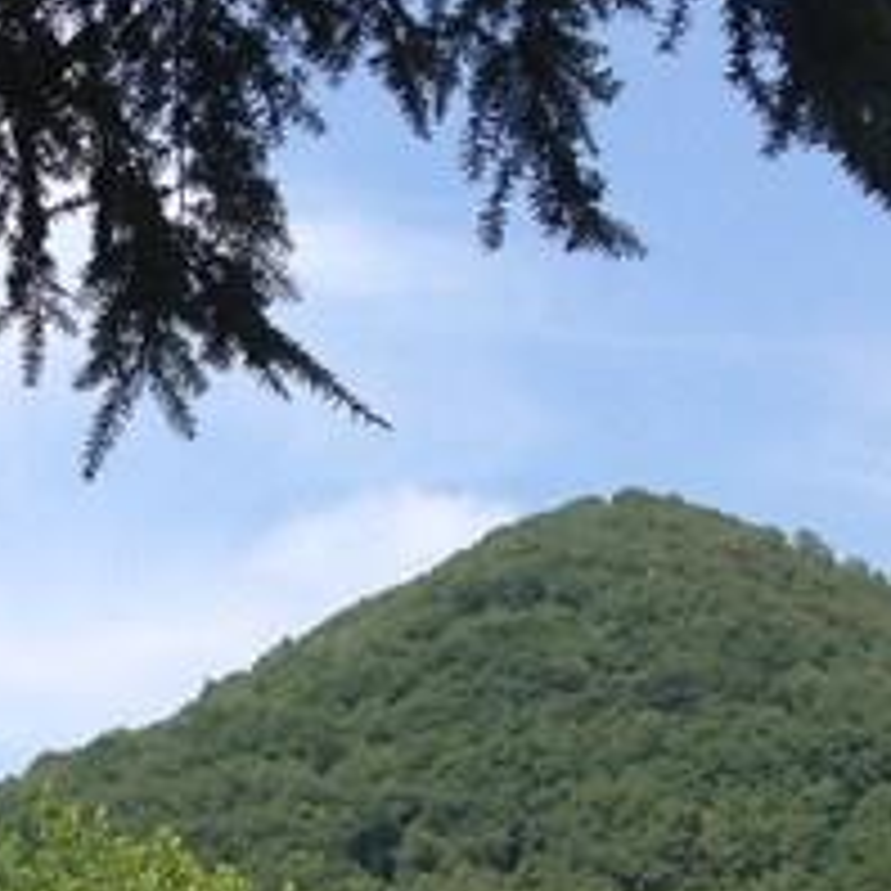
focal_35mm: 151
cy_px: 1377
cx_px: -288
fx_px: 4397
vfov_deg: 11.1
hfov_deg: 11.3
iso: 50
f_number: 2.4
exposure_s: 1/1232
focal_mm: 4.12
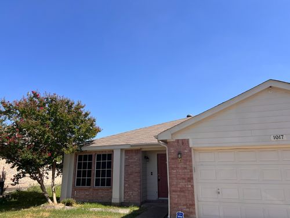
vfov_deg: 53.1
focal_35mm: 26
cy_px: 109
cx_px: 145
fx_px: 218
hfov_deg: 67.3
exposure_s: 1/3704
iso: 50
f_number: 1.5
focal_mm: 5.7
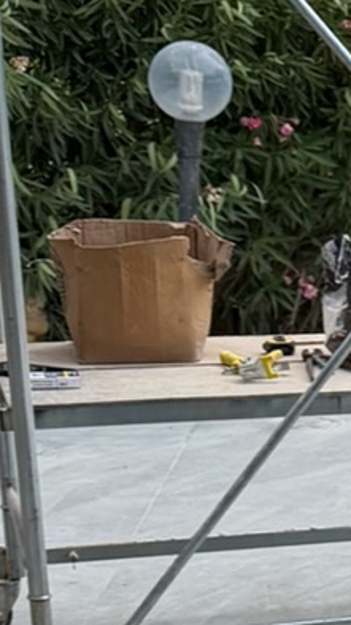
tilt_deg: -17.2
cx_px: 1059
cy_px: 596
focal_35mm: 136
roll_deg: -3.2
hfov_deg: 7.7
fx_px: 2255
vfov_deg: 15.6
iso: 100
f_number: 1.78
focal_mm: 6.76
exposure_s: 1/2703
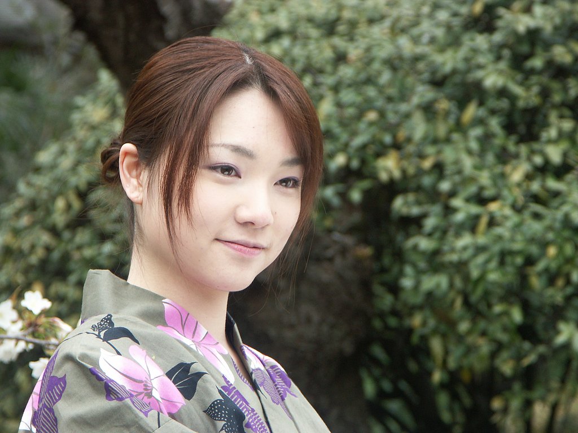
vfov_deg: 7.5
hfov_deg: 9.9
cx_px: 289
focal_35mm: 199
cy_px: 216
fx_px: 3323
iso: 100
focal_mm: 50.48
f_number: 3.5
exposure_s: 1/250
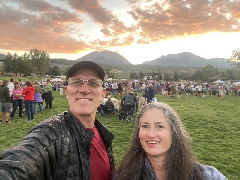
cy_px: 90
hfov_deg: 73.9
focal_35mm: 23
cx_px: 120
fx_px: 159
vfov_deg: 58.9
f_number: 2.2
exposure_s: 1/60
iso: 320
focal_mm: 2.71
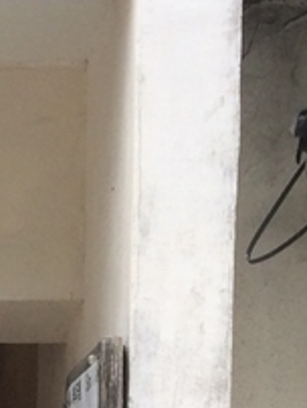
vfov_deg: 9.7
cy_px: 1077
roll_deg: +2.4
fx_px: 2030
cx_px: -206
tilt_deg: -6.9
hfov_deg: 8.4
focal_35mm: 172
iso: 32
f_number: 2.2
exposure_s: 1/232
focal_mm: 4.15
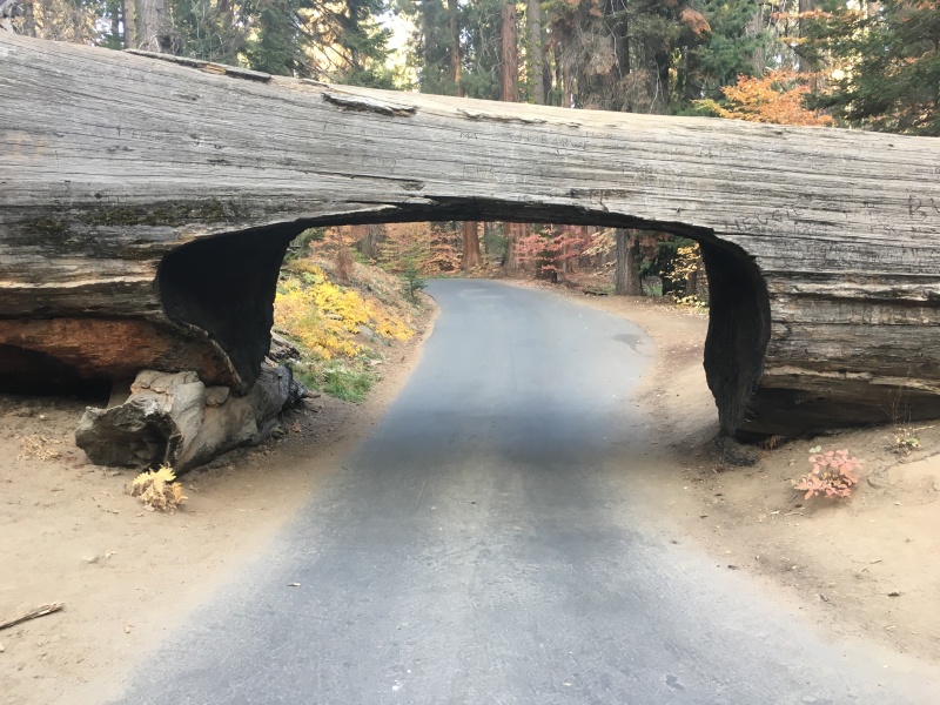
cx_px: 470
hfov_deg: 61.7
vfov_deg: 48.2
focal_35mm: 29
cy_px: 352
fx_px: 787
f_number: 2.2
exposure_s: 1/30
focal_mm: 4.15
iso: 50
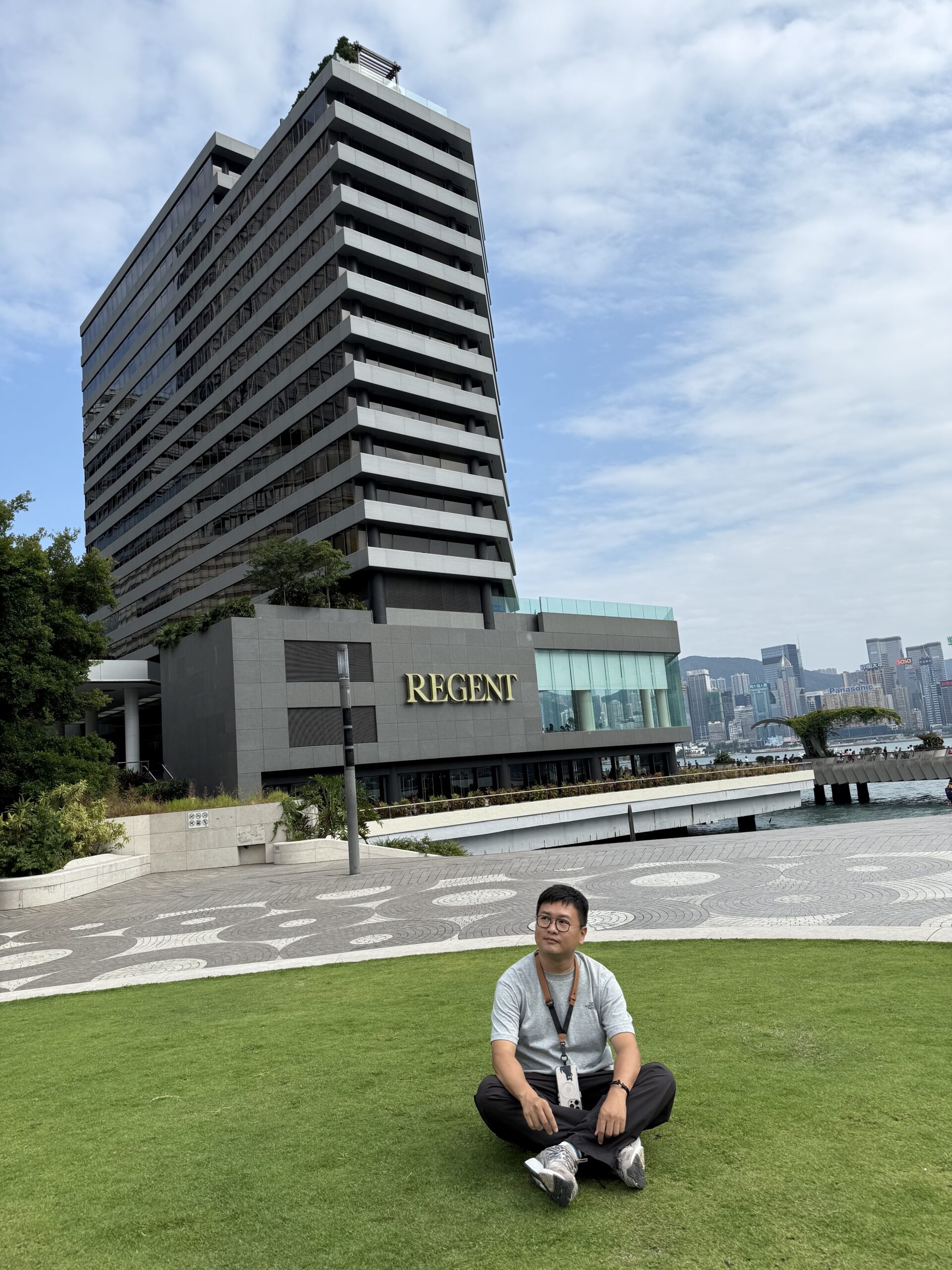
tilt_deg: +8.4
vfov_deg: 71.6
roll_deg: +3.5
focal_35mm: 24
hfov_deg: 56.8
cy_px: 635
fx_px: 880
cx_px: 476
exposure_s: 1/4405
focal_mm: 6.76
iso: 80
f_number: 1.78
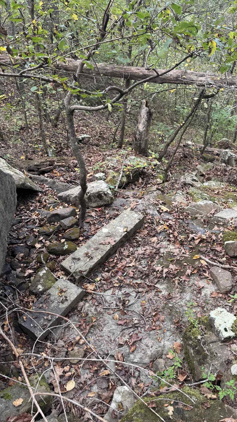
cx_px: 142
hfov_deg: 36.5
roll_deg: +1.5
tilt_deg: -38.4
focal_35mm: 32
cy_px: 214
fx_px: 358
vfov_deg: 61.0
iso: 80
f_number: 1.78
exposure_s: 1/121
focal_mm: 6.76
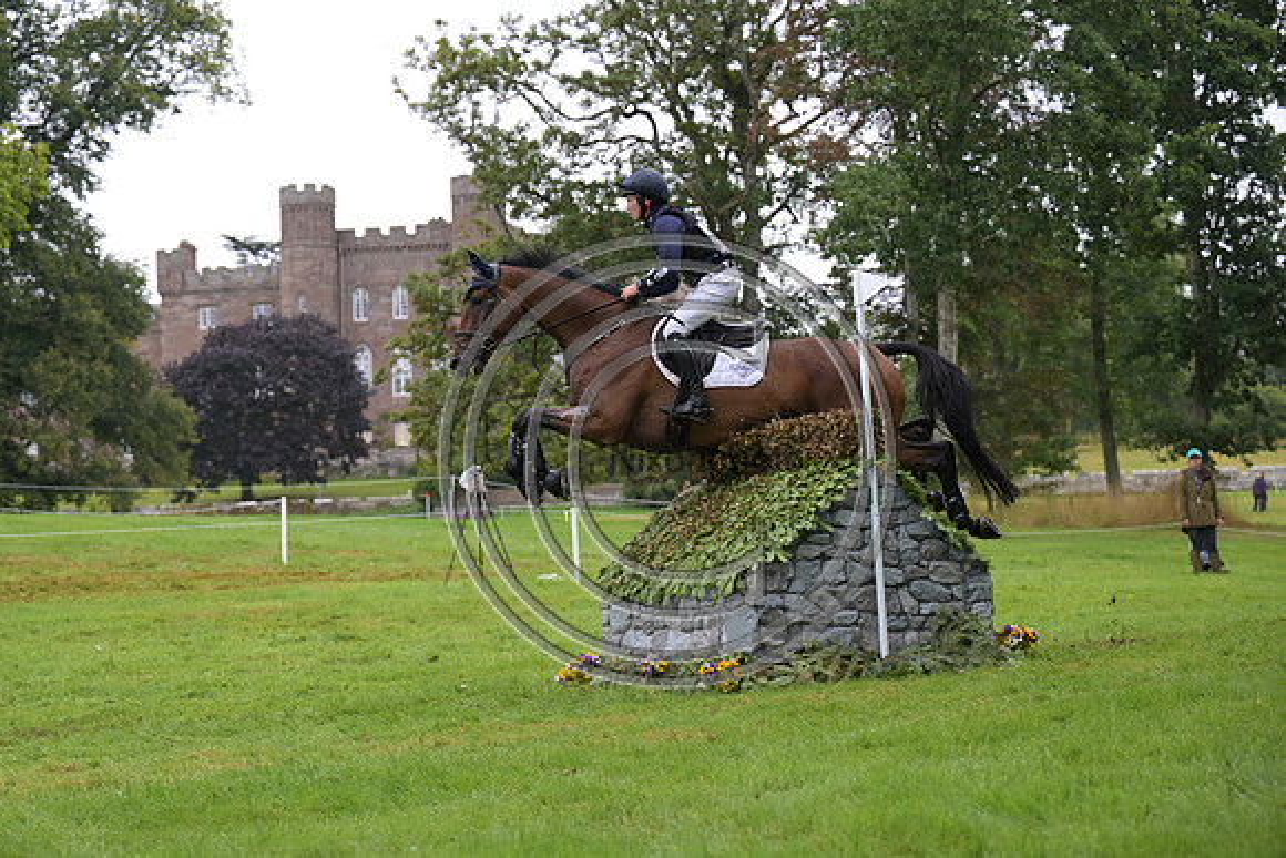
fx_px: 3037
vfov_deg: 16.1
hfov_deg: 23.9
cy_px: 429
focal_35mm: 85
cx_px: 643
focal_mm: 85
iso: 720
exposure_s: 1/1250
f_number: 4
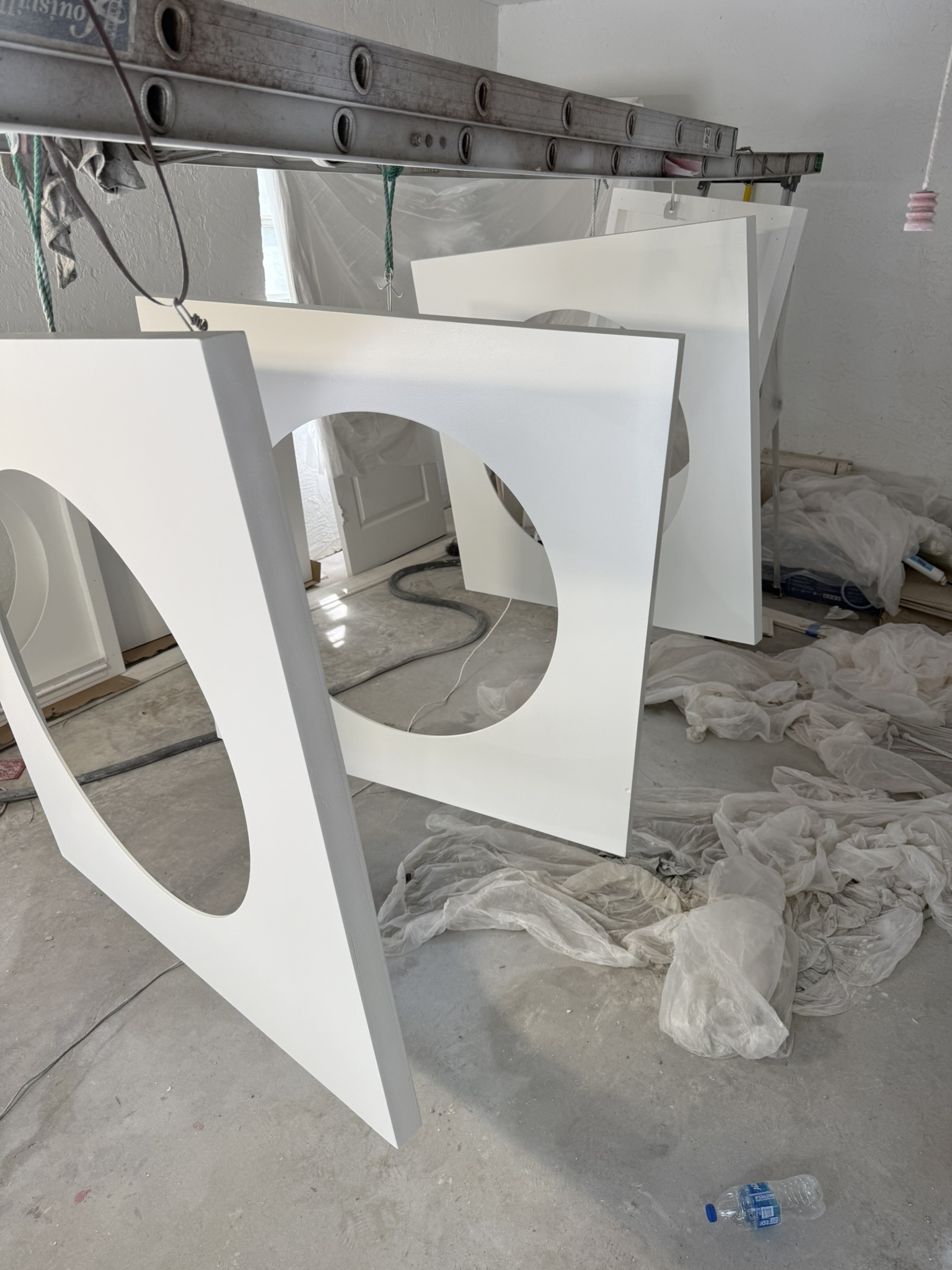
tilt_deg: -23.3
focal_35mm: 24
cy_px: 635
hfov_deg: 56.8
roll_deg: -1.7
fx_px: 880
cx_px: 476
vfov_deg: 71.6
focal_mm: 6.76
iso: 80
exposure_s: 1/414
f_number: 1.78
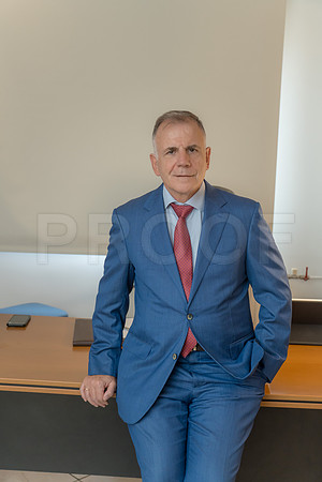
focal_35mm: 49
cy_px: 241
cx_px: 161
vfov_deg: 40.3
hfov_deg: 27.5
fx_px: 657
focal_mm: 49
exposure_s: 1/100
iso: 1600
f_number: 4
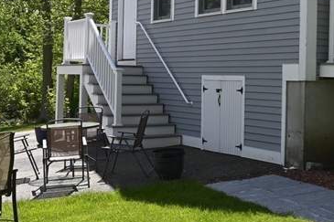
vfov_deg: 18.3
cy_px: 50
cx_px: 286
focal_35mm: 74
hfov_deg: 26.7
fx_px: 683
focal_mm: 17.5
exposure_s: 1/320
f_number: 6.3
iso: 100
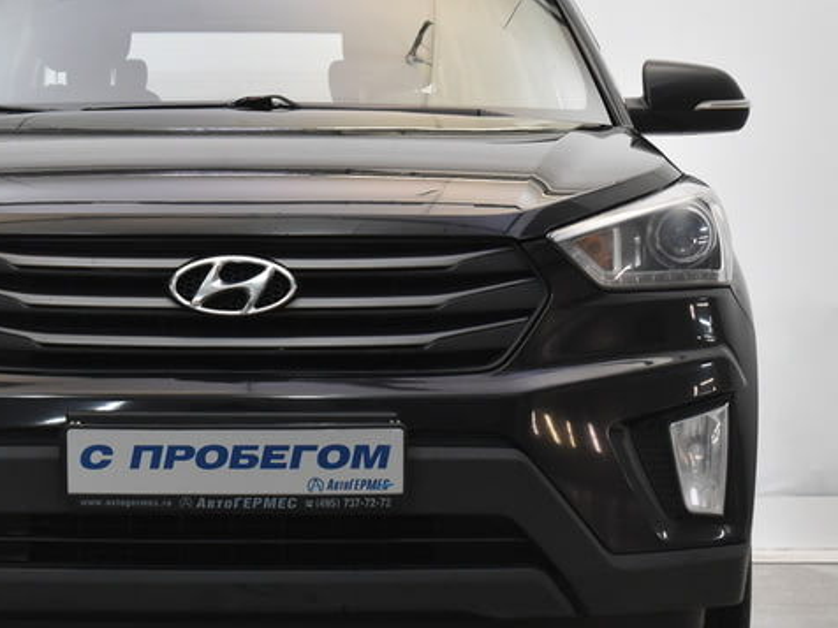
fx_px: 3171
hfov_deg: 15.0
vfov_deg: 11.3
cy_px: 288
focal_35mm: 131
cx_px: 236
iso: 1250
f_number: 5.3
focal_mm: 48
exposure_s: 1/80
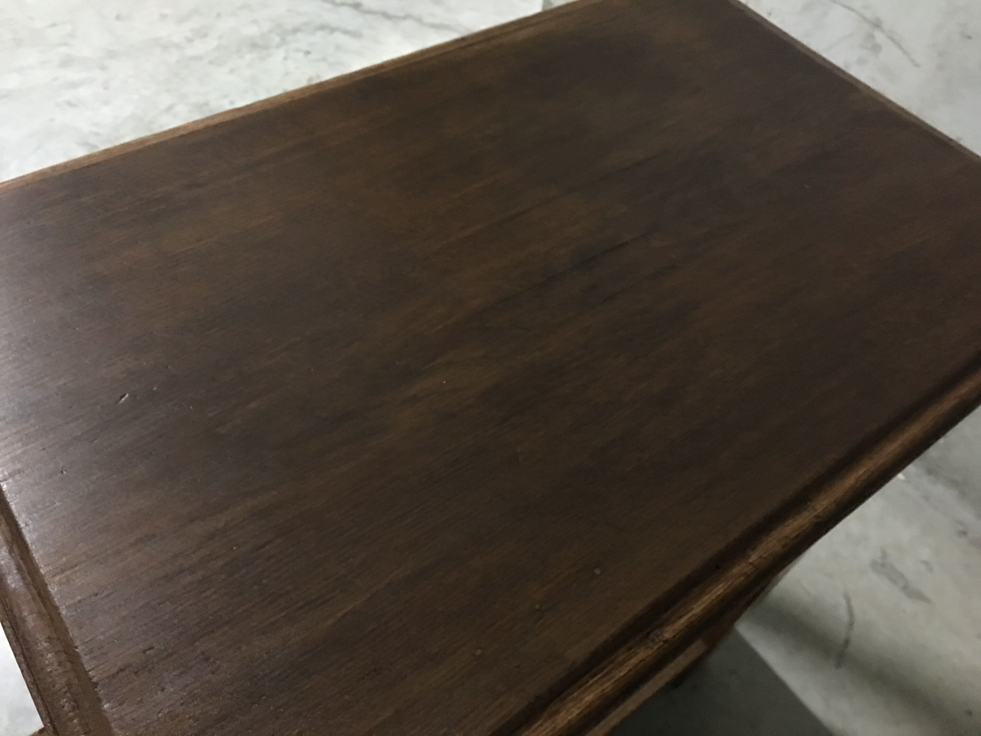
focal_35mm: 29
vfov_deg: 48.2
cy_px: 368
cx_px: 490
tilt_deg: -50.9
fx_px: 822
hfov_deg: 61.7
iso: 160
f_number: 2.2
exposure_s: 1/4
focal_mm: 4.15
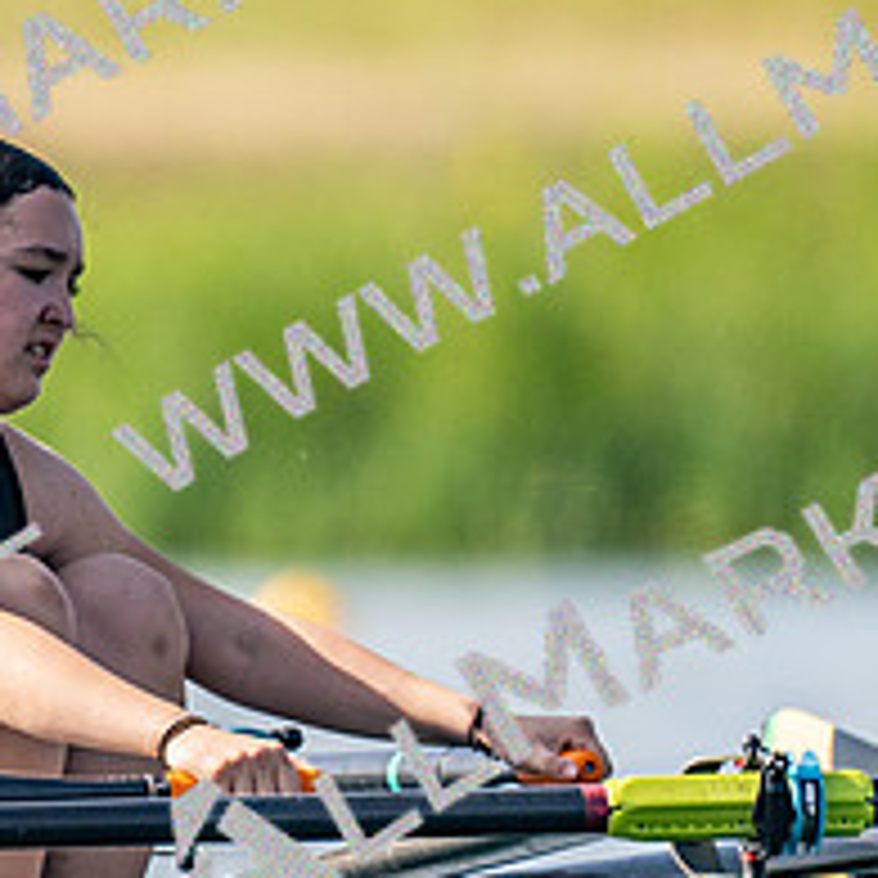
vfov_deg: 0.8
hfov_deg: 0.8
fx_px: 65398
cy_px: 567
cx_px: -216
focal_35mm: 2279
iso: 200
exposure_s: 1/2500
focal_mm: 600
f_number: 4
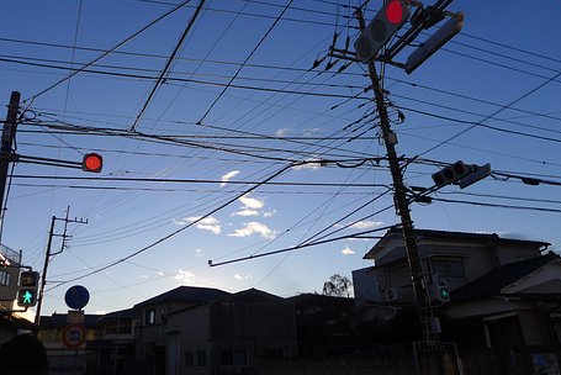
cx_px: 254
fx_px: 421
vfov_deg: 48.0
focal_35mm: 27
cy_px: 181
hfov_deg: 67.2
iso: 100
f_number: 2.8
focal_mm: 5.1
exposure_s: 1/2000
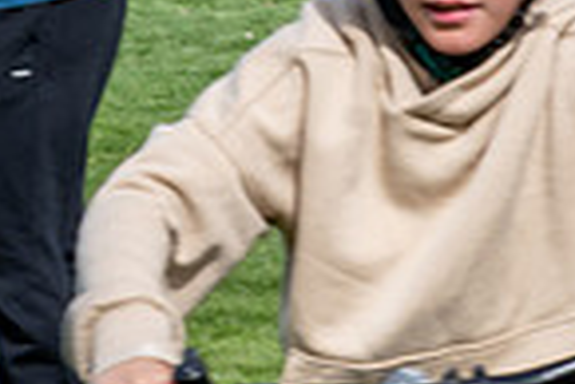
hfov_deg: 2.6
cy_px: 39
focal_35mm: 792
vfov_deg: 1.7
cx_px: -23
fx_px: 12662
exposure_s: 1/160
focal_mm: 110
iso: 200
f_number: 13
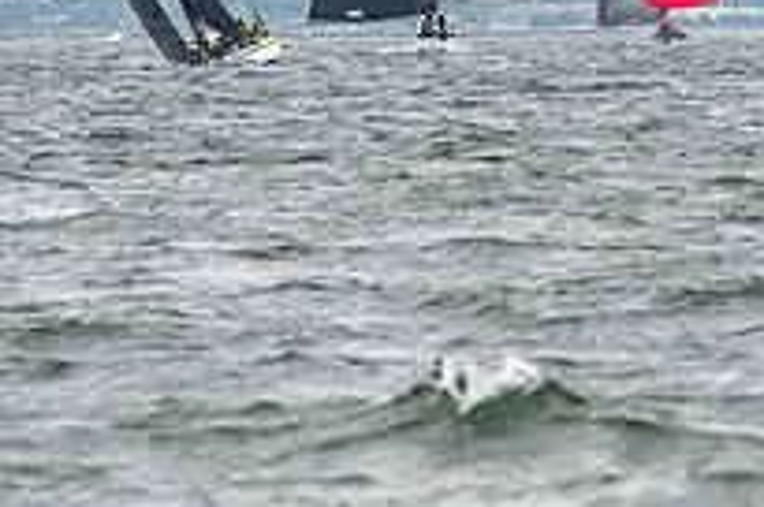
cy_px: -198
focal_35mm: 528
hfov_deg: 3.9
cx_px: 484
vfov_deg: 2.6
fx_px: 11188
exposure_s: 1/1600
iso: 320
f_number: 5
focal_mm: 185
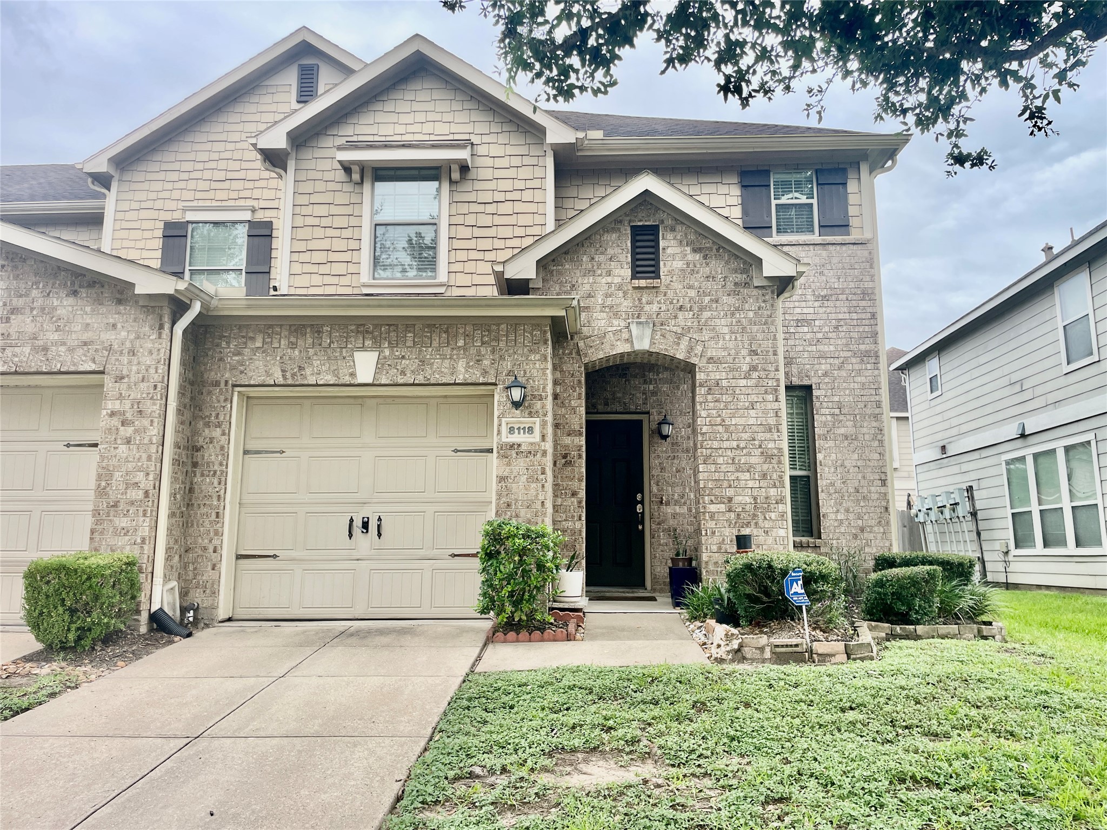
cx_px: 554
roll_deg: -0.4
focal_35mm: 26
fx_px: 831
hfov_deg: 67.3
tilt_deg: +10.7
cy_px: 415
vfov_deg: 53.1
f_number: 1.6
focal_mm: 4.2
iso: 32
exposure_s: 1/955
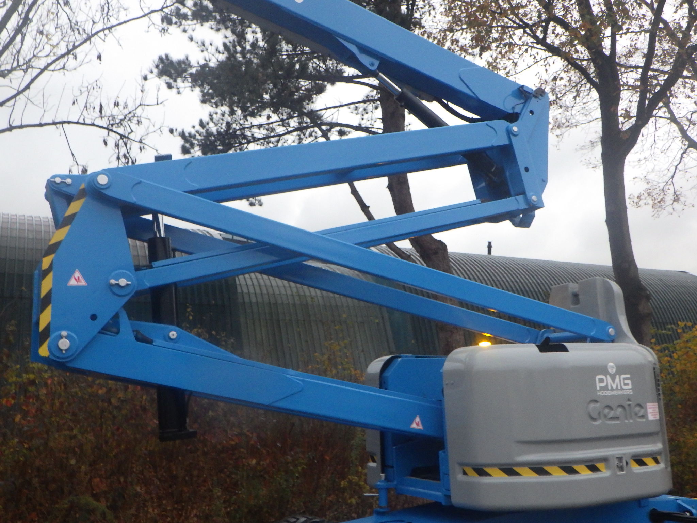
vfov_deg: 41.8
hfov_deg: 54.0
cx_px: 348
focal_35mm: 34
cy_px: 262
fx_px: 685
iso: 640
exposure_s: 1/50
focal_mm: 6.1
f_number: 3.8
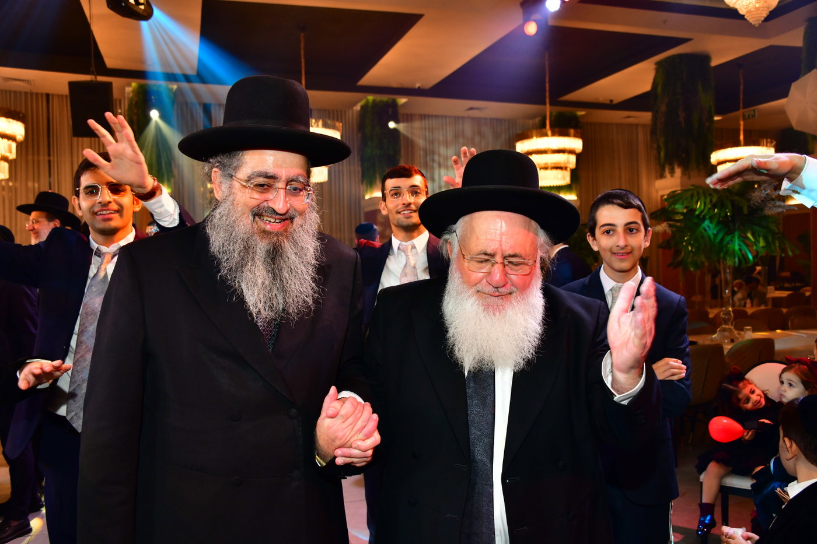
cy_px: 272
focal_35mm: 34
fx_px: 771
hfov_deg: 55.8
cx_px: 408
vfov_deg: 38.9
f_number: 7.1
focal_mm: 34
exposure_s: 1/125
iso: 1000
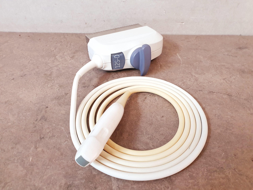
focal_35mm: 26
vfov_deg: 53.1
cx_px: 126
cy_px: 95
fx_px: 190
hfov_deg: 67.3
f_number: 2.4
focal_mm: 4.3
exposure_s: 1/50
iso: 320
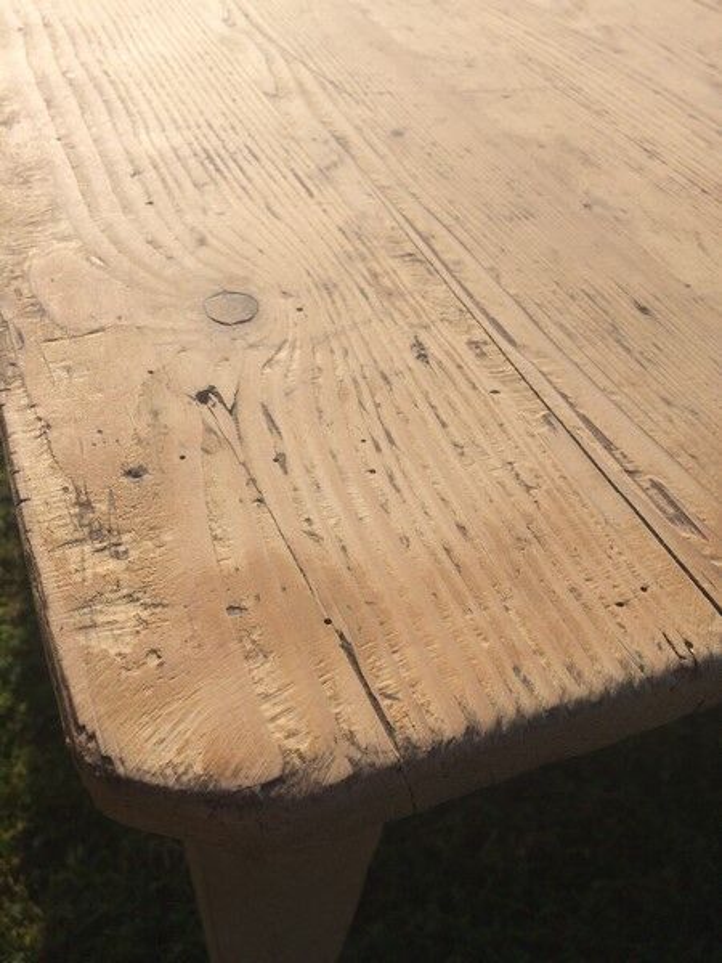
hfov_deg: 48.2
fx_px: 806
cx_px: 361
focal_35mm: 29
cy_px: 482
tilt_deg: -46.6
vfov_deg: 61.7
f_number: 2.2
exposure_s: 1/3425
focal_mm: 4.15
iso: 32
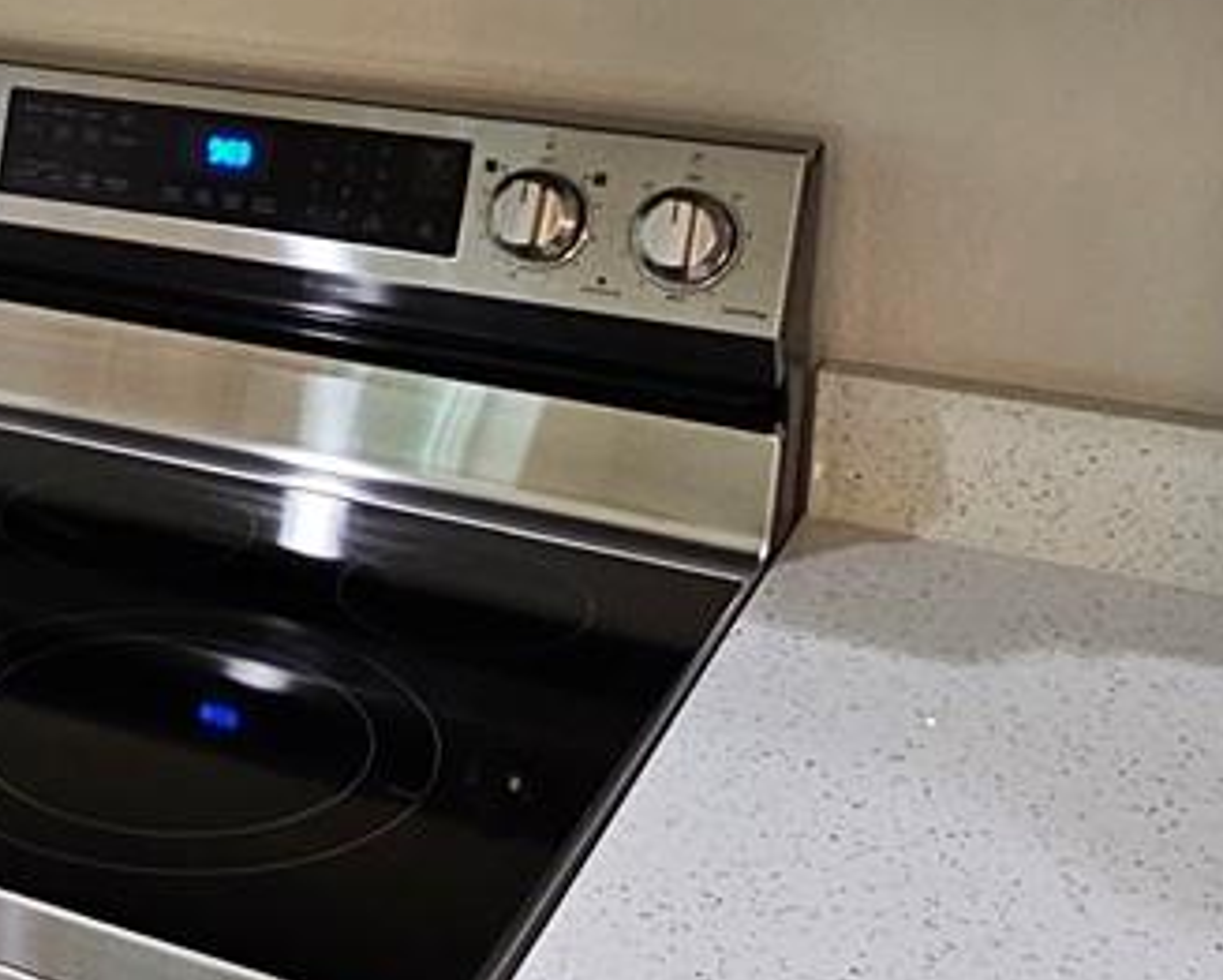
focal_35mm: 62
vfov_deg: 24.3
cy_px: 209
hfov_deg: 27.3
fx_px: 2245
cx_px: -202
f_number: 2.2
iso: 200
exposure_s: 1/60
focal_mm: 2.2
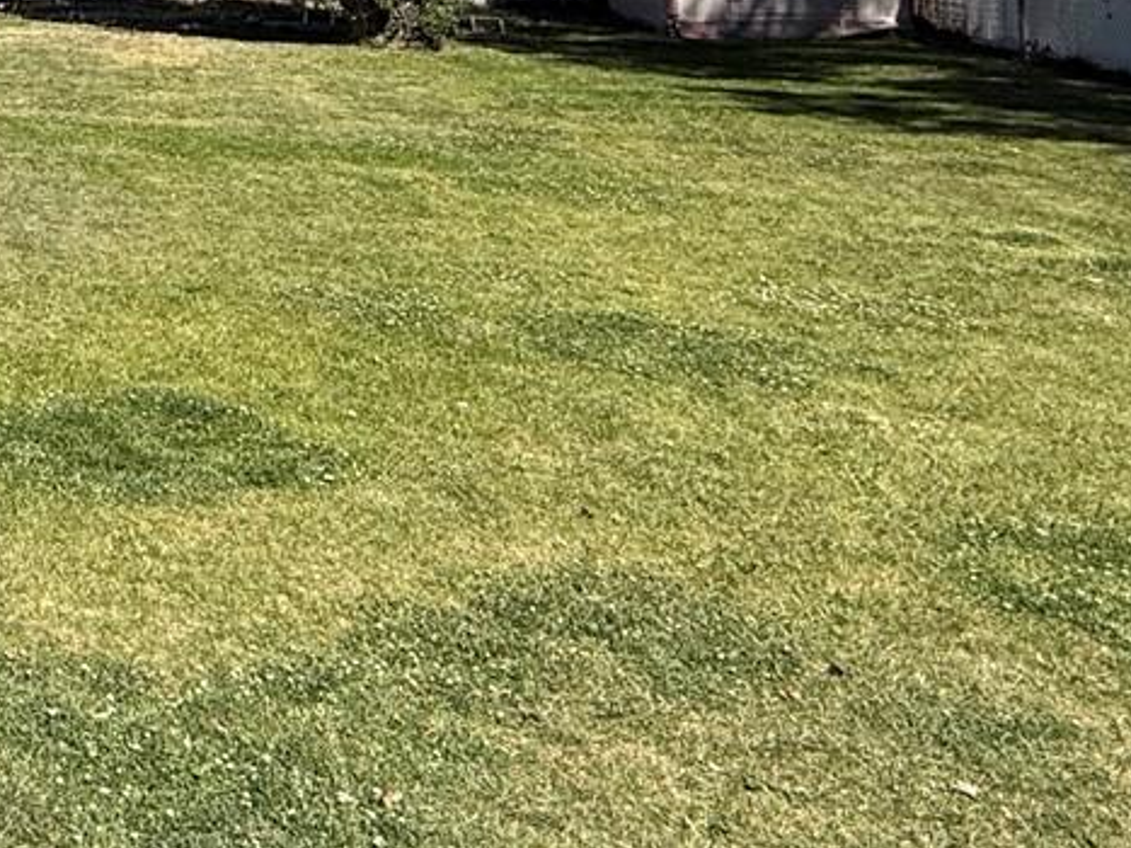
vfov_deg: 25.9
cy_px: -252
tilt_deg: +5.8
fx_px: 1568
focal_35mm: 48
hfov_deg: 30.9
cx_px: -341
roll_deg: +0.2
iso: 50
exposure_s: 1/2717
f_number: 2.2
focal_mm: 2.22
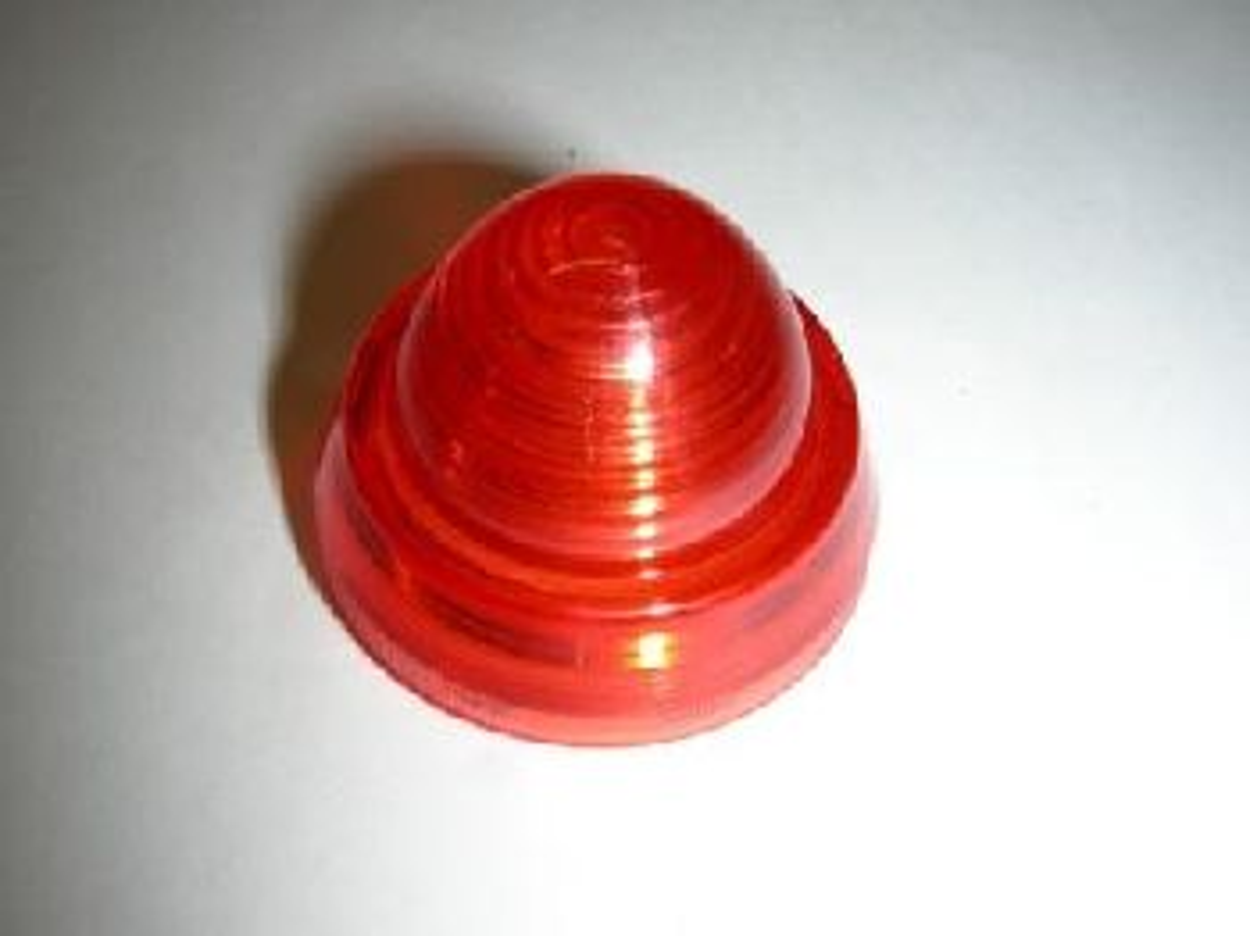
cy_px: 468
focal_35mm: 38
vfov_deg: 37.7
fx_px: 1371
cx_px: 625
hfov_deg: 49.0
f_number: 6.8
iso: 50
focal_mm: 6.3
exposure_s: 1/60.1
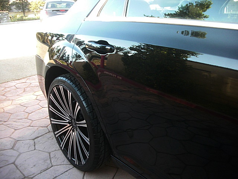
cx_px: 119
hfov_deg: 51.4
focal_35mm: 36
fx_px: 248
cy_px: 90
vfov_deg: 39.7
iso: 100
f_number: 2.8
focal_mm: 6.3
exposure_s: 1/80
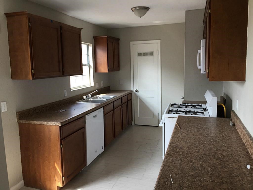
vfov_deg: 48.2
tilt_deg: -6.3
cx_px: 126
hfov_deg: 61.7
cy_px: 95
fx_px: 212
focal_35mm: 29
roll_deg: +1.4
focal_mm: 4.15
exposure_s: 1/60
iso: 40
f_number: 2.2
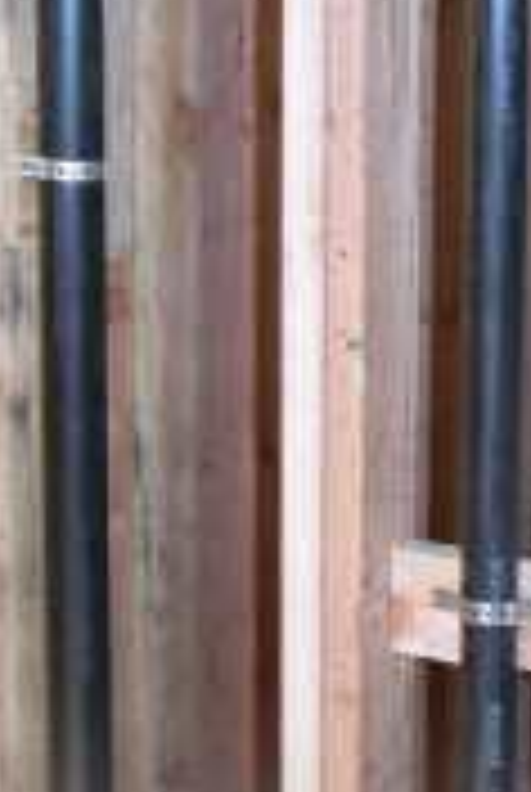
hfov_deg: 10.4
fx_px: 2909
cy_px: 180
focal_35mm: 132
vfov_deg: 15.4
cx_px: 382
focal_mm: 8.9
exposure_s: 1/30
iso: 100
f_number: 2.8
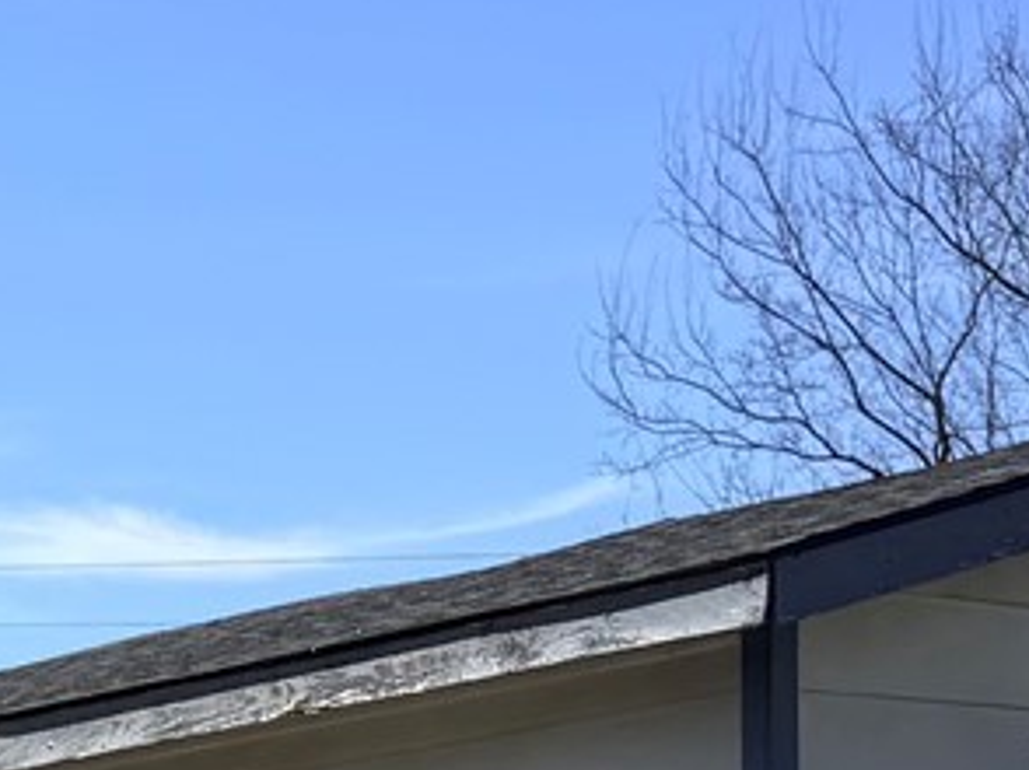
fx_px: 4663
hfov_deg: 12.2
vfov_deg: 9.3
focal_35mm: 157
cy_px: 984
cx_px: -357
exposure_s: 1/4975
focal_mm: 6.76
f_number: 1.78
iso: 80
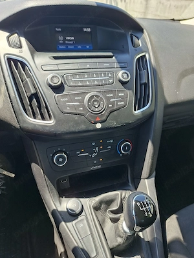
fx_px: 172
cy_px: 129
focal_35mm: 23
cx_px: 97
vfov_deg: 73.9
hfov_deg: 58.9
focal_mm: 5.54
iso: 50
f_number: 1.8
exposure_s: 1/227
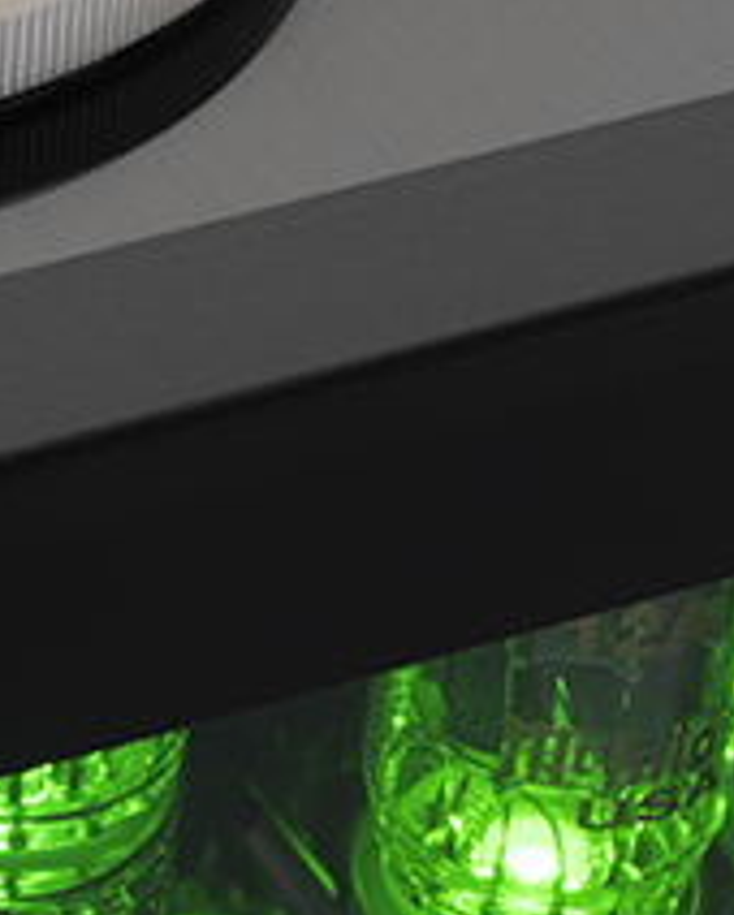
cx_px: -376
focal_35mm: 215
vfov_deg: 9.0
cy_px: 406
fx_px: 5830
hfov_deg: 7.1
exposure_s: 2
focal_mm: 45
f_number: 20
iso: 200
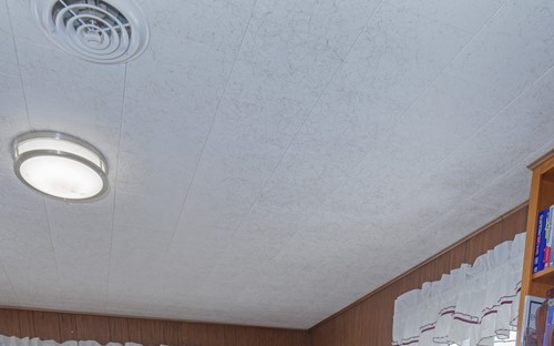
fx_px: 468
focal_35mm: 31
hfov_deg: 61.3
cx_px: 279
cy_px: 576
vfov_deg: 24.8
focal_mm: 14
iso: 200
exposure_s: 1/80
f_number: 6.3
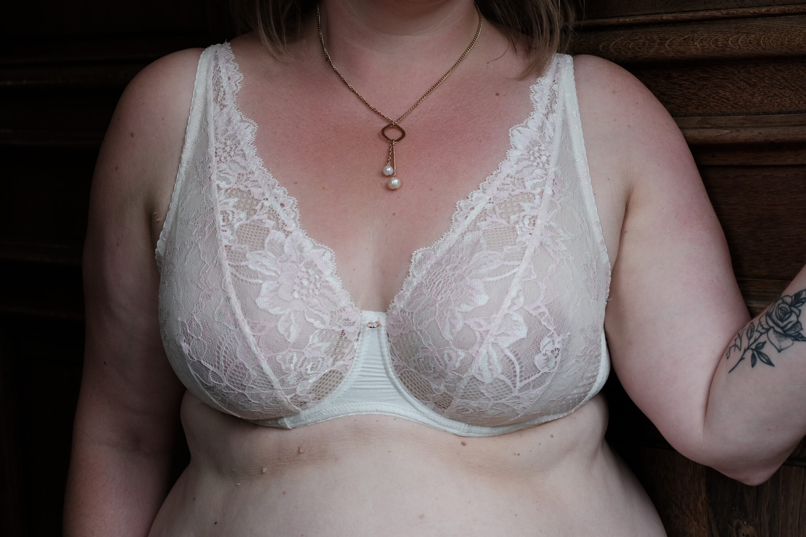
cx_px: 403
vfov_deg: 16.3
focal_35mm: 84
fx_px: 1881
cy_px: 268
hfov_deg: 24.2
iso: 1250
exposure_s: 1/250
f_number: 6.4
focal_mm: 56
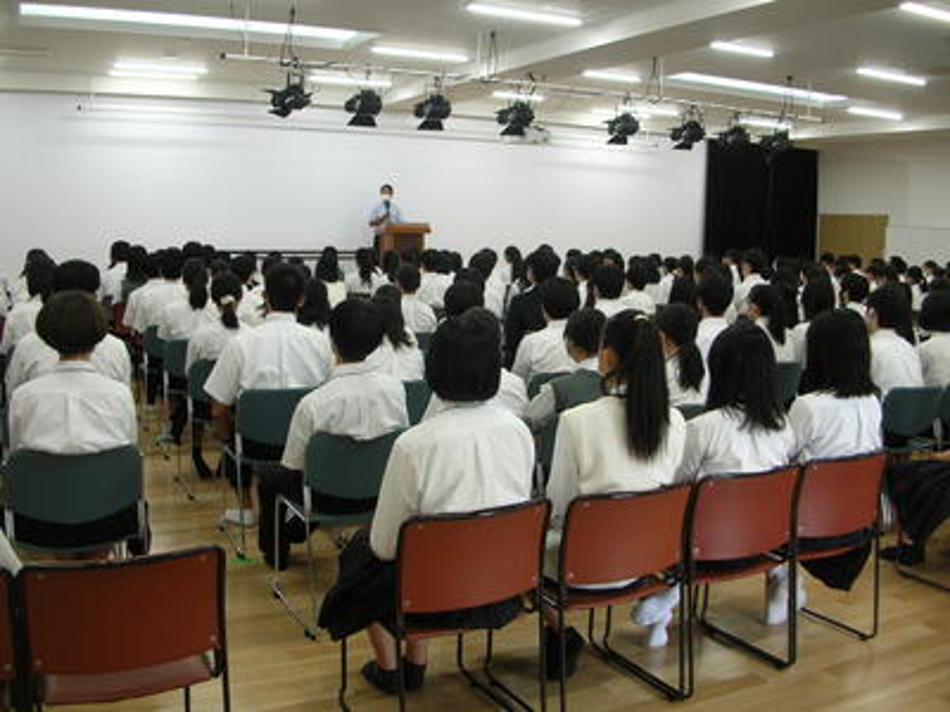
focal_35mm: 35
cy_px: 356
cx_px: 475
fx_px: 961
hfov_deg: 52.6
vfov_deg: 40.7
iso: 50
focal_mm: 5.8
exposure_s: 1/19.7
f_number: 2.8
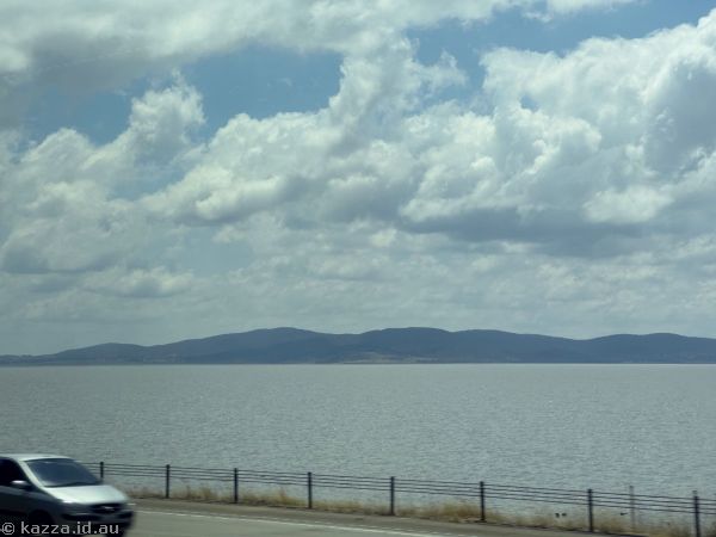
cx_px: 358
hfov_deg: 25.3
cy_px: 268
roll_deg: +0.3
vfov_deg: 19.1
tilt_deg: +2.8
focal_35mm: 77
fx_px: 1593
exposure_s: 1/288
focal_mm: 9
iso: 32
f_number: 2.8
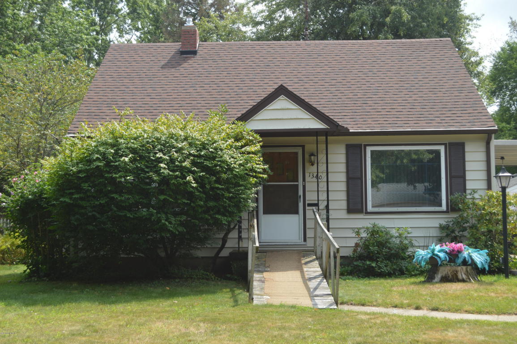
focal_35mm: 48
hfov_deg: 41.1
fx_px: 689
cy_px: 172
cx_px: 258
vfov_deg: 28.0
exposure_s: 1/160
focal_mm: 32
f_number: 6.3
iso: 100
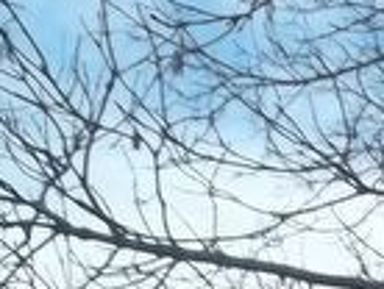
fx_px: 2122
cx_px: 932
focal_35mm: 191
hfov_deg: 9.2
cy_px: 725
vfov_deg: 7.3
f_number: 3.3
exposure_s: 1/400
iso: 64
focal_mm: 5.9
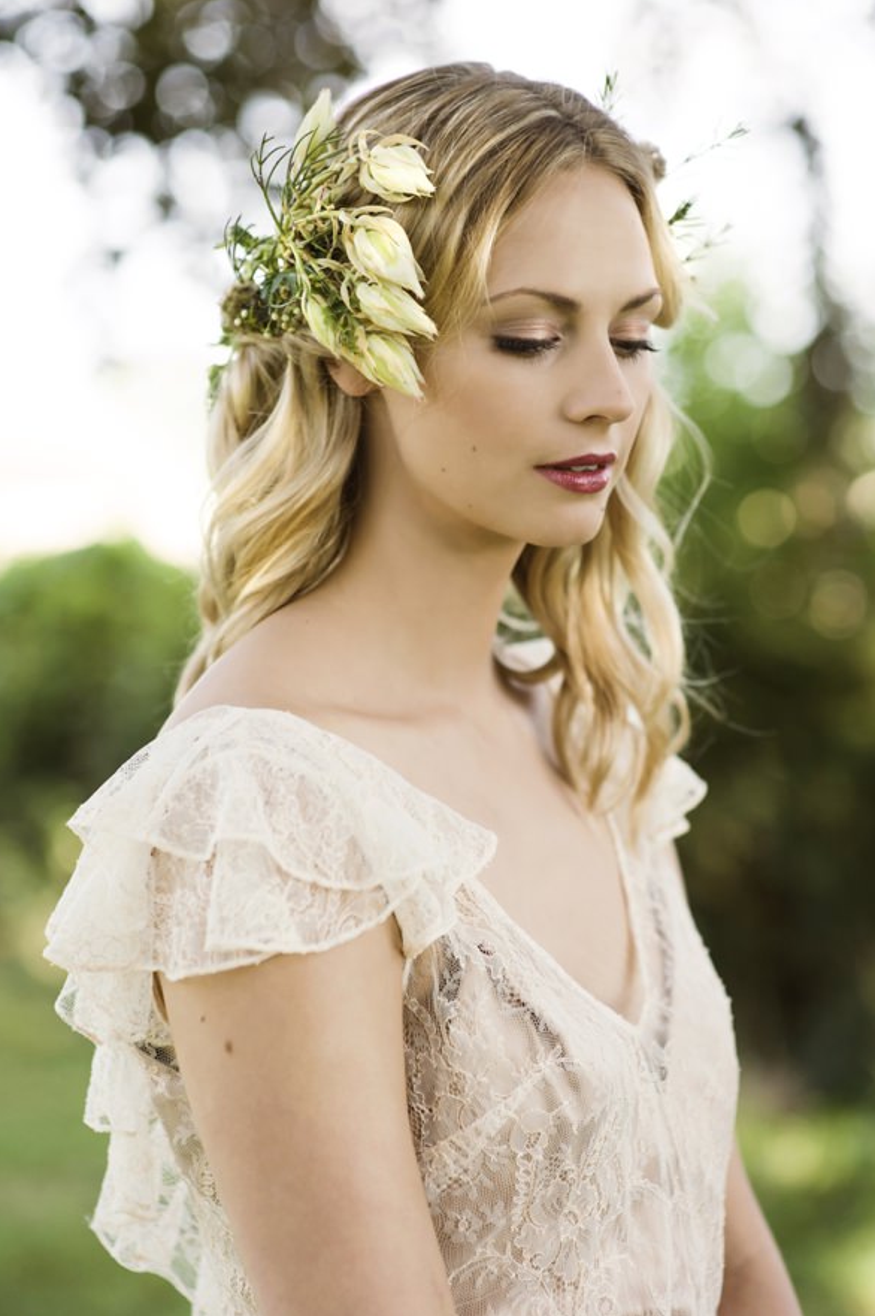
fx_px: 3177
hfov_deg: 15.7
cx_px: 443
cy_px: 645
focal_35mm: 87
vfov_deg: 23.4
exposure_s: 1/1000
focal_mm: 85
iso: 800
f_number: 2.5
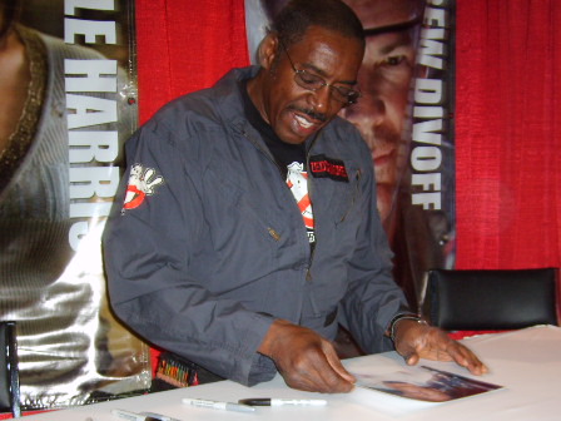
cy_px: 210
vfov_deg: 40.7
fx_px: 567
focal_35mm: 35
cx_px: 280
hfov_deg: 52.6
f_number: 2.8
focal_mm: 5.8
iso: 100
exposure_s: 1/45
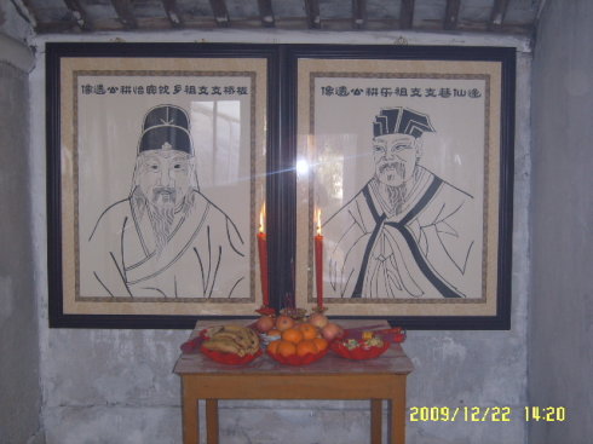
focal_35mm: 35
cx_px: 296
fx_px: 599
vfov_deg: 40.7
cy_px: 222
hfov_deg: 52.6
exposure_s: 1/30
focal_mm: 5.8
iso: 69
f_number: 2.8
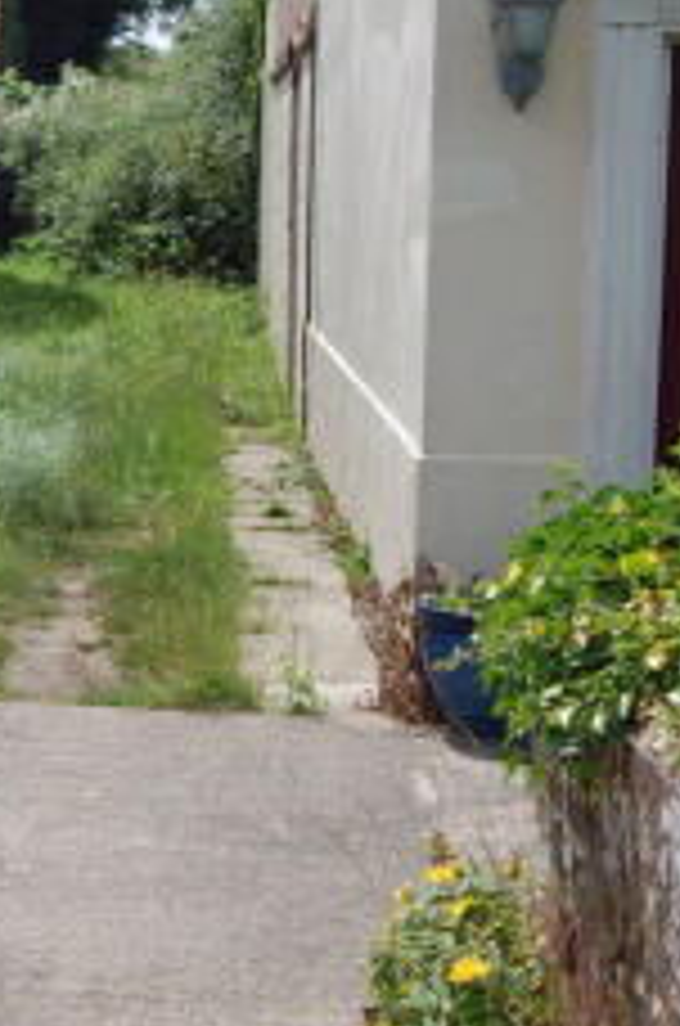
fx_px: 2618
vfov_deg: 22.2
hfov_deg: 14.6
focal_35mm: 92
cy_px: 430
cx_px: 45
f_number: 9
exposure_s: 1/250
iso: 200
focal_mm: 32
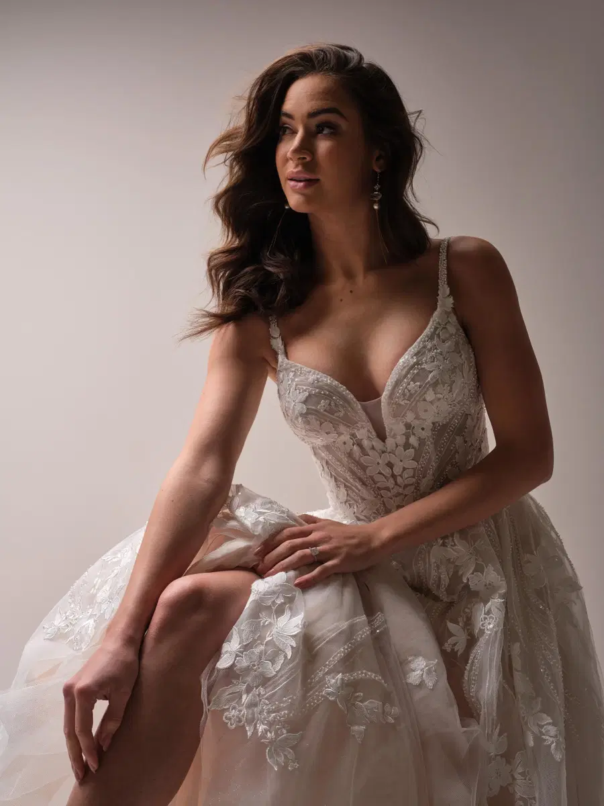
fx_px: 1070
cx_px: 302
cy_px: 403
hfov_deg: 31.5
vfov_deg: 41.2
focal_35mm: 46
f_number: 11
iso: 800
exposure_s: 1/125
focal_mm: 58.6
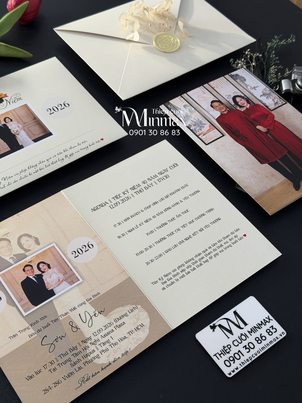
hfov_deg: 30.3
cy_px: 202
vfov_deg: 39.7
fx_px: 558
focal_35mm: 48
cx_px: 151
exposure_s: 1/125
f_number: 1.78
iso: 50
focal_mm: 6.76
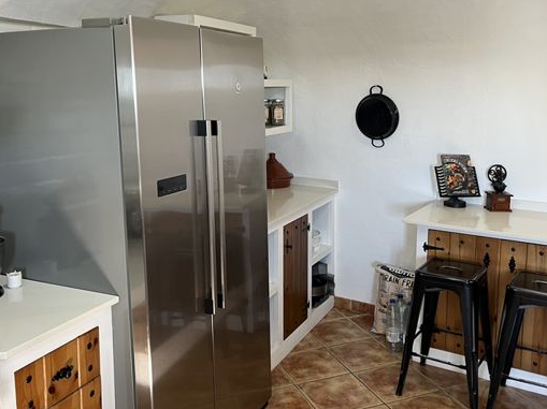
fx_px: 568
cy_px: 170
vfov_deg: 39.5
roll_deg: -0.2
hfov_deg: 51.4
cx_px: 282
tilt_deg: -5.9
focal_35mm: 36
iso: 100
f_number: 1.6
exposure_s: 1/50
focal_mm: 5.1
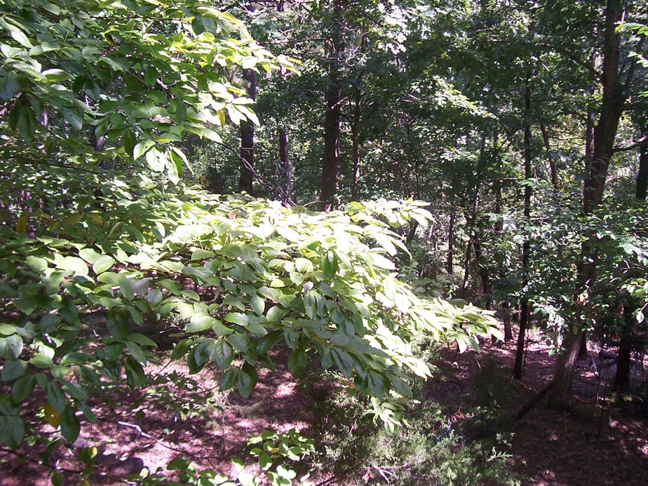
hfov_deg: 45.7
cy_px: 228
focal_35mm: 41
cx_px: 346
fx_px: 768
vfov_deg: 35.1
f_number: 2.8
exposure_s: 1/180
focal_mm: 5.6
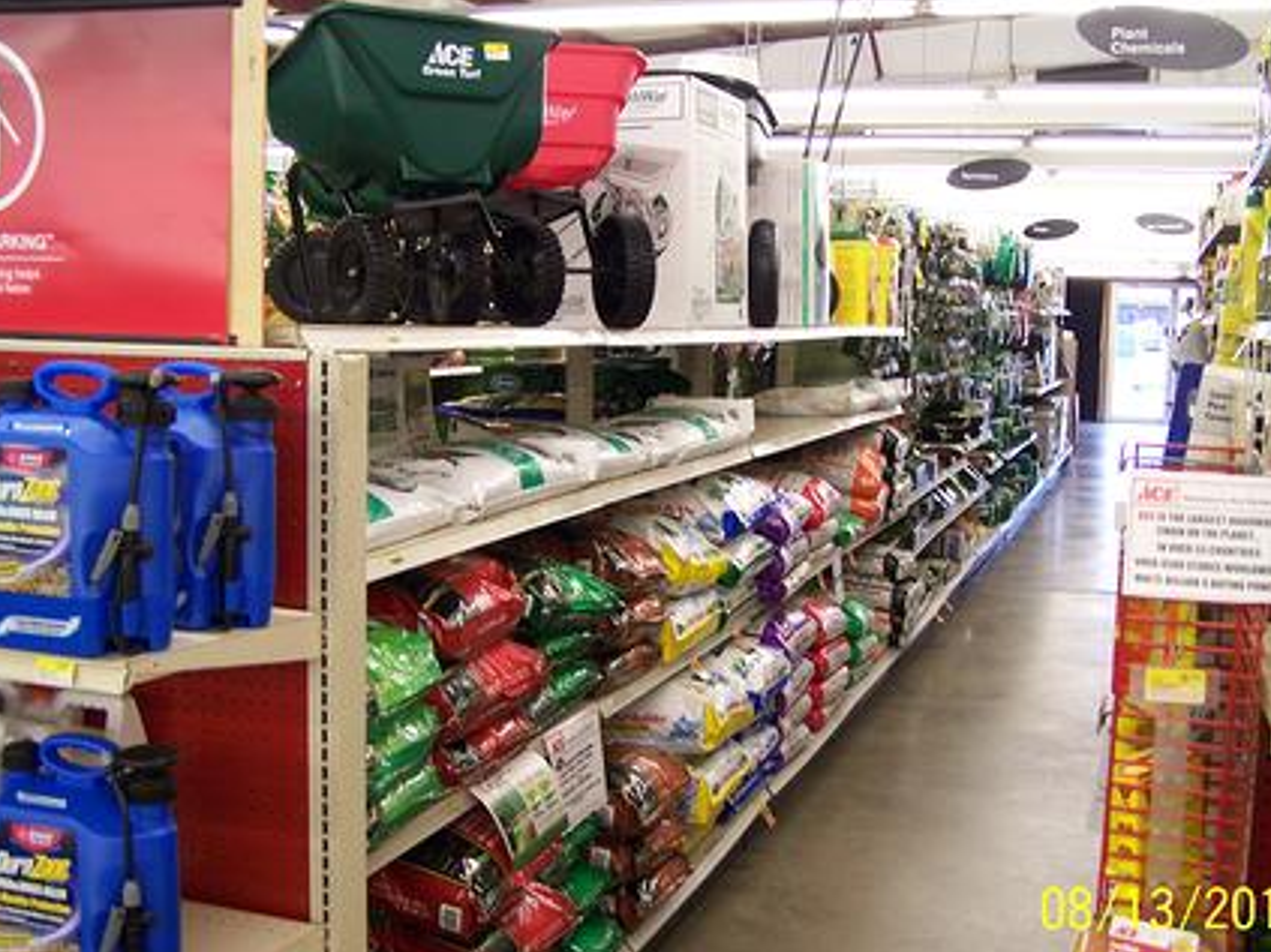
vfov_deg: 34.3
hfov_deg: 44.8
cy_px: 523
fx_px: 1542
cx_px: 687
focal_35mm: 42
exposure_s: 1/30
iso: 140
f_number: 2.8
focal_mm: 6.3
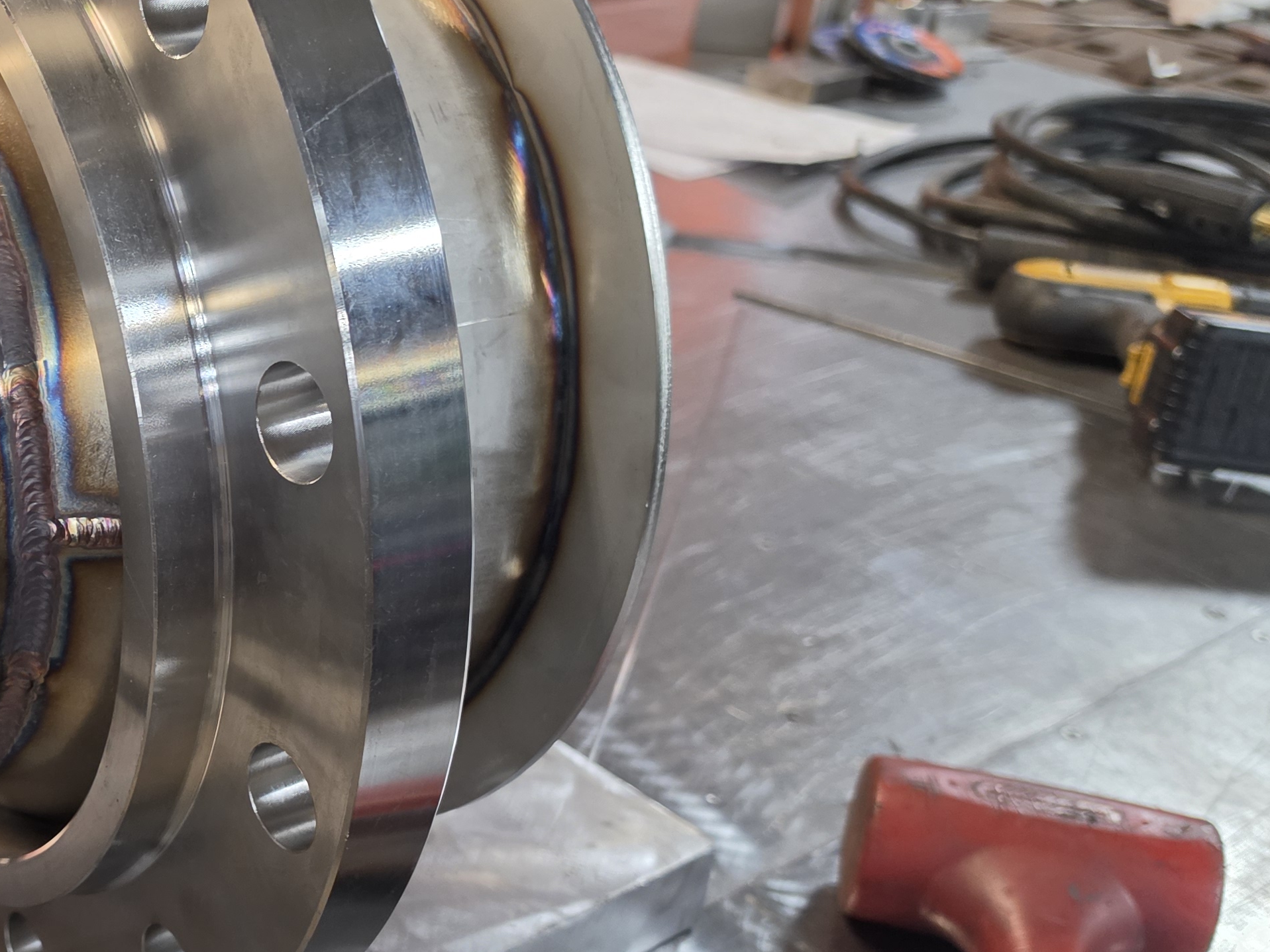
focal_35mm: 48
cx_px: 34
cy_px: 585
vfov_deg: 30.2
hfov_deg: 36.2
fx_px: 1761
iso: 250
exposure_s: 1/120
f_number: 1.4
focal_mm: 6.5
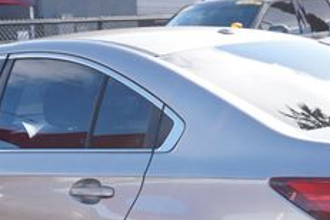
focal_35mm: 87
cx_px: 180
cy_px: 230
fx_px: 801
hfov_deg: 23.3
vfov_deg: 15.3
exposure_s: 1/200
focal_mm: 21
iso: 100
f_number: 4.5
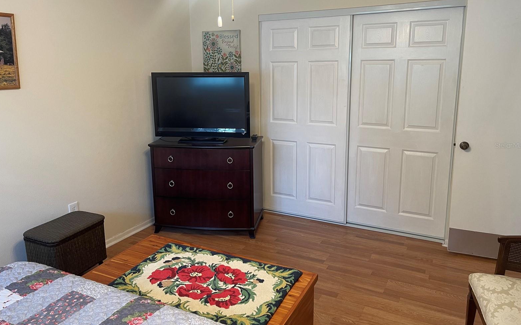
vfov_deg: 45.9
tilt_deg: -11.9
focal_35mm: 27
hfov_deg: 68.4
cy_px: 145
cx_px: 261
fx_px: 383
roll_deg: +0.8
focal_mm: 5.1
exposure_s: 1/60
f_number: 1.6
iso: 100
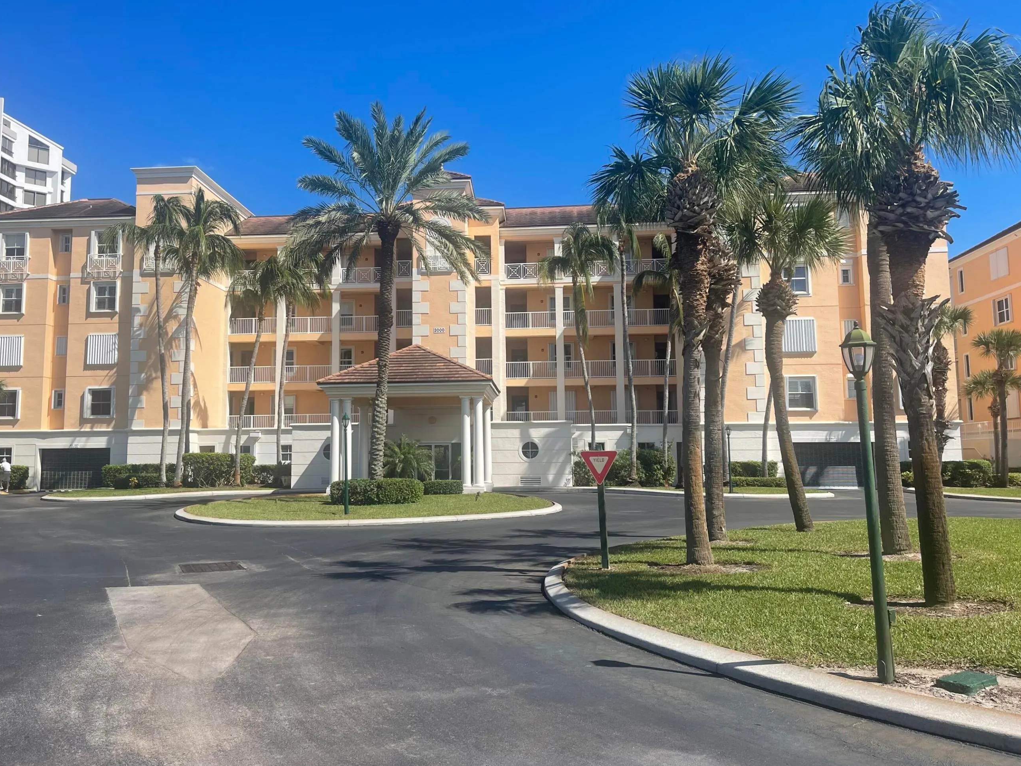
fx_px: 826
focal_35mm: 28
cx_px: 459
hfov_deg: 63.3
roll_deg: +0.3
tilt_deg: +6.1
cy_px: 359
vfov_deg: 49.7
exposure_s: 1/3559
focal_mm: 5.1
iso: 32
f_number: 1.6
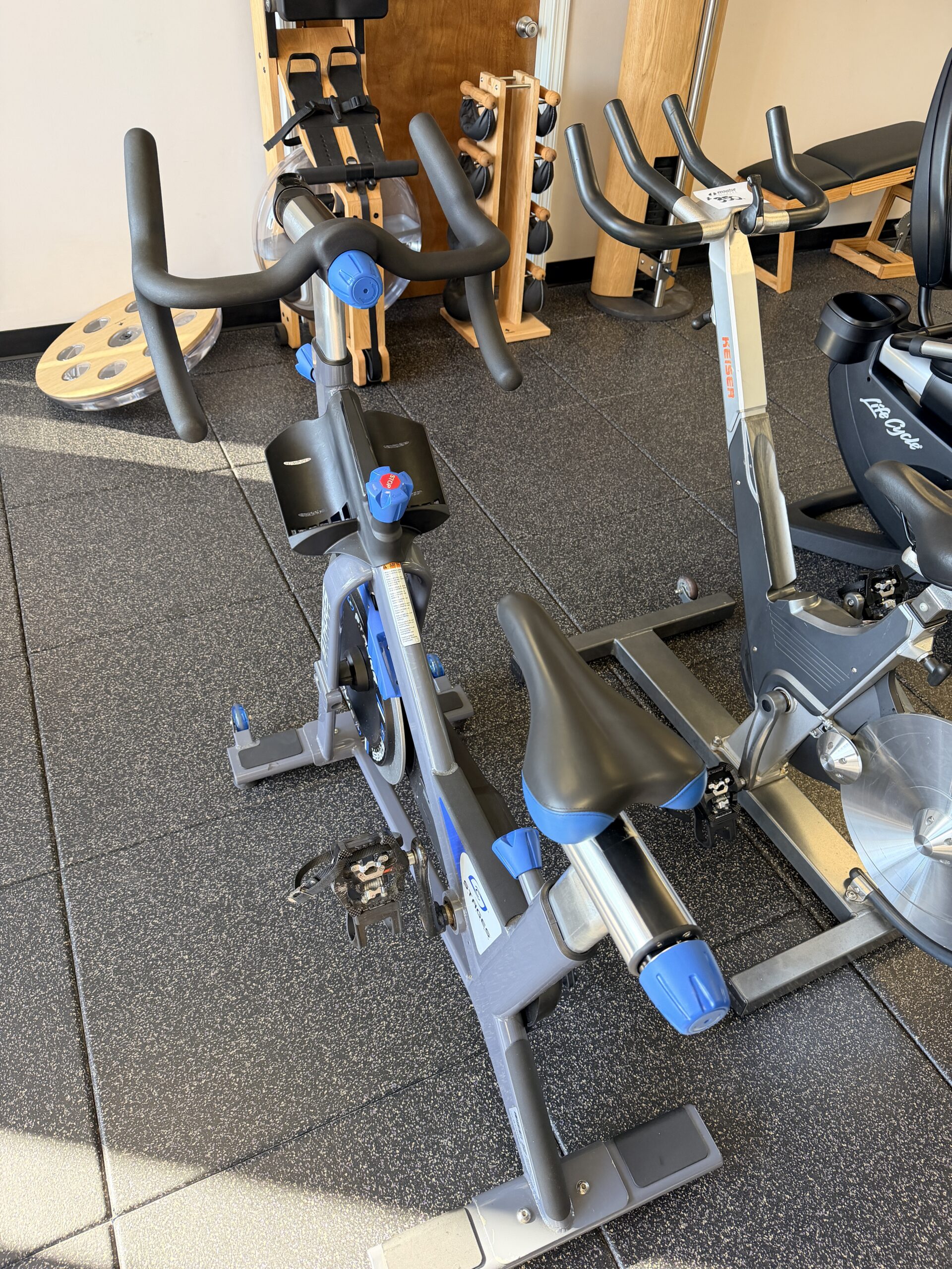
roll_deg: -2.9
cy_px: 634
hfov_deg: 56.8
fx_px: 880
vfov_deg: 71.6
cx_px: 476
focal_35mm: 24
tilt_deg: -42.1
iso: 200
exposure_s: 1/78
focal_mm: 6.76
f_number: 1.78
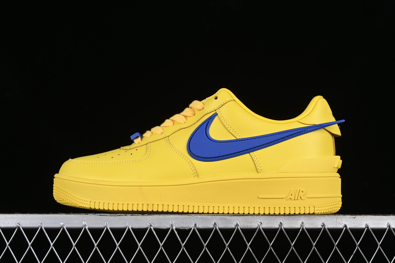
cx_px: 198
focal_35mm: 75
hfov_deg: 27.0
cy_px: 132
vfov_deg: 18.2
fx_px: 823
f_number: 8
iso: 160
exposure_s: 1/80
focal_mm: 50
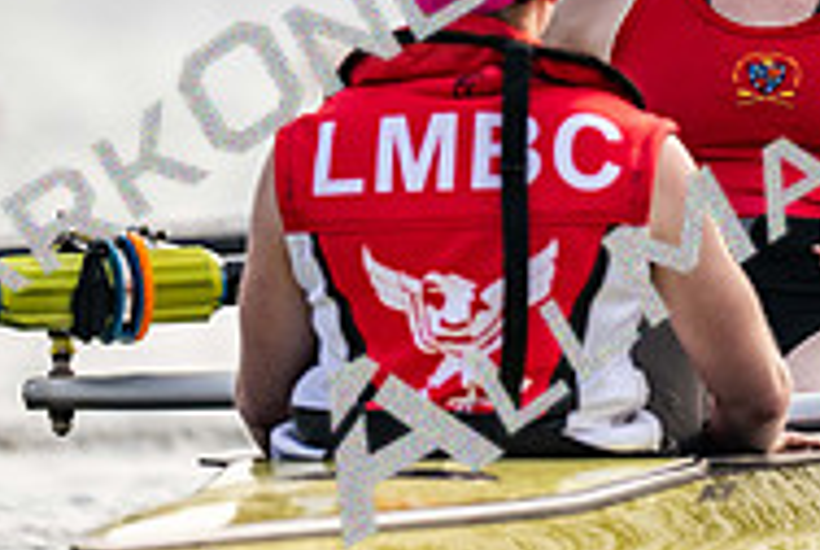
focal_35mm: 1850
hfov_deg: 1.1
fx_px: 42205
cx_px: 1213
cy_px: -129
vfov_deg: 0.7
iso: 360
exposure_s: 1/2500
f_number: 4
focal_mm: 600
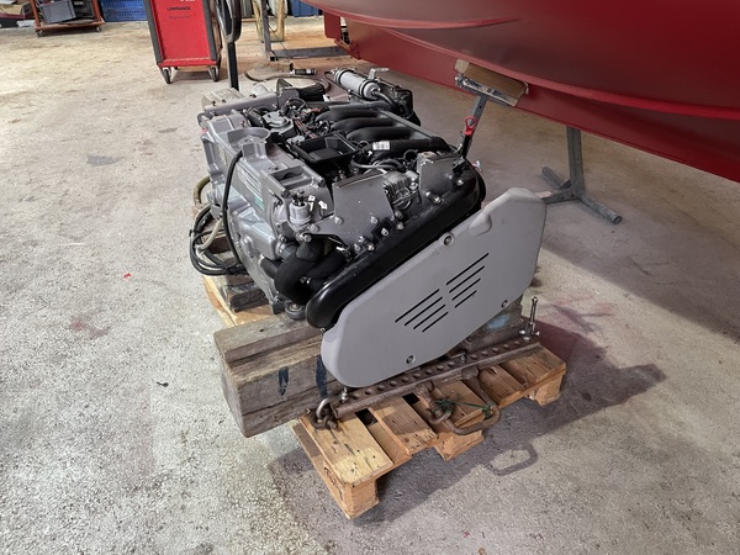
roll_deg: +0.5
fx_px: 556
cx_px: 370
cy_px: 278
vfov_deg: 53.1
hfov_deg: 67.3
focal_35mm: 26
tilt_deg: -32.2
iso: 250
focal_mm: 4.2
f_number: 1.6
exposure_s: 1/50
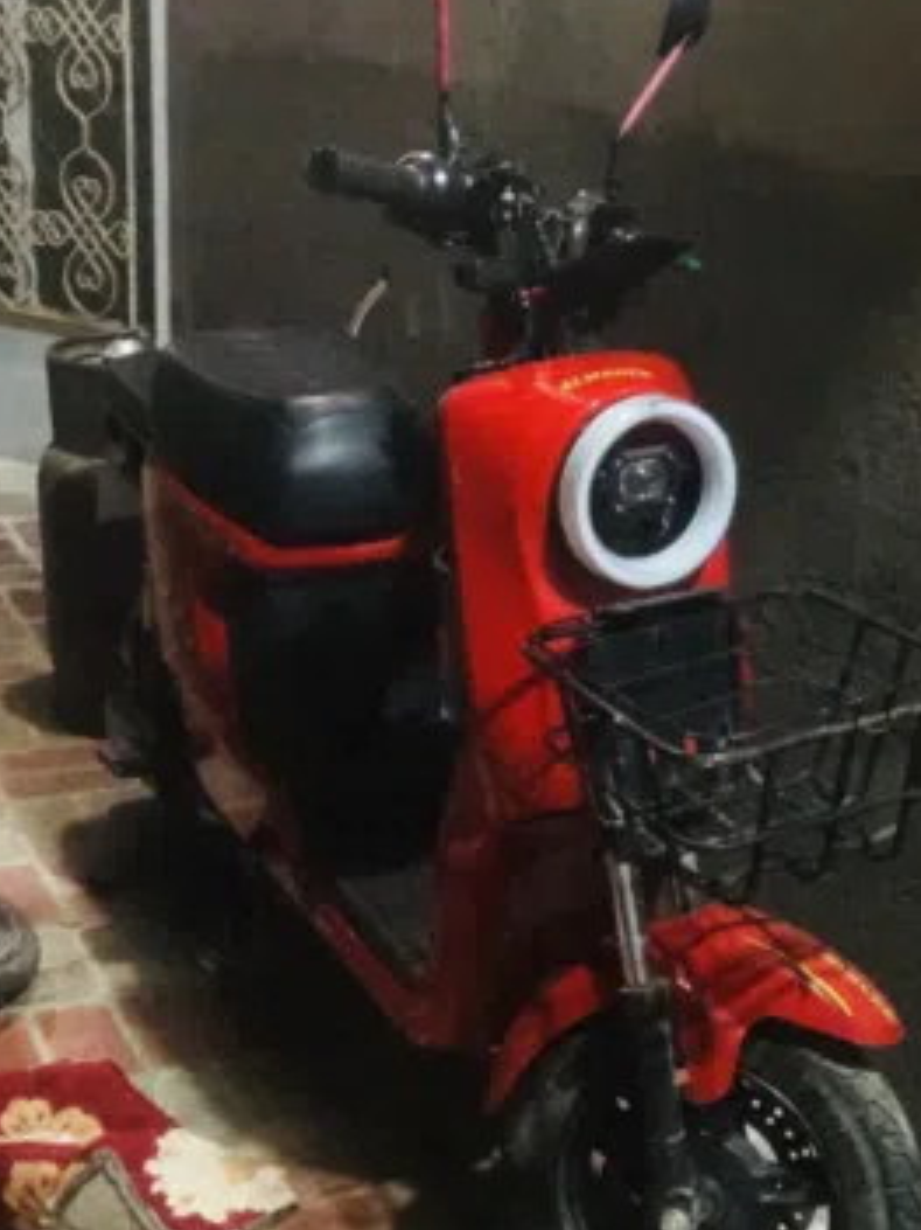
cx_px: 469
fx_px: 2307
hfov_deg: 22.6
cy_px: 680
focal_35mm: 65
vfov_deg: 29.8
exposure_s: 1/30
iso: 1250
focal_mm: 6.6
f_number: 2.8
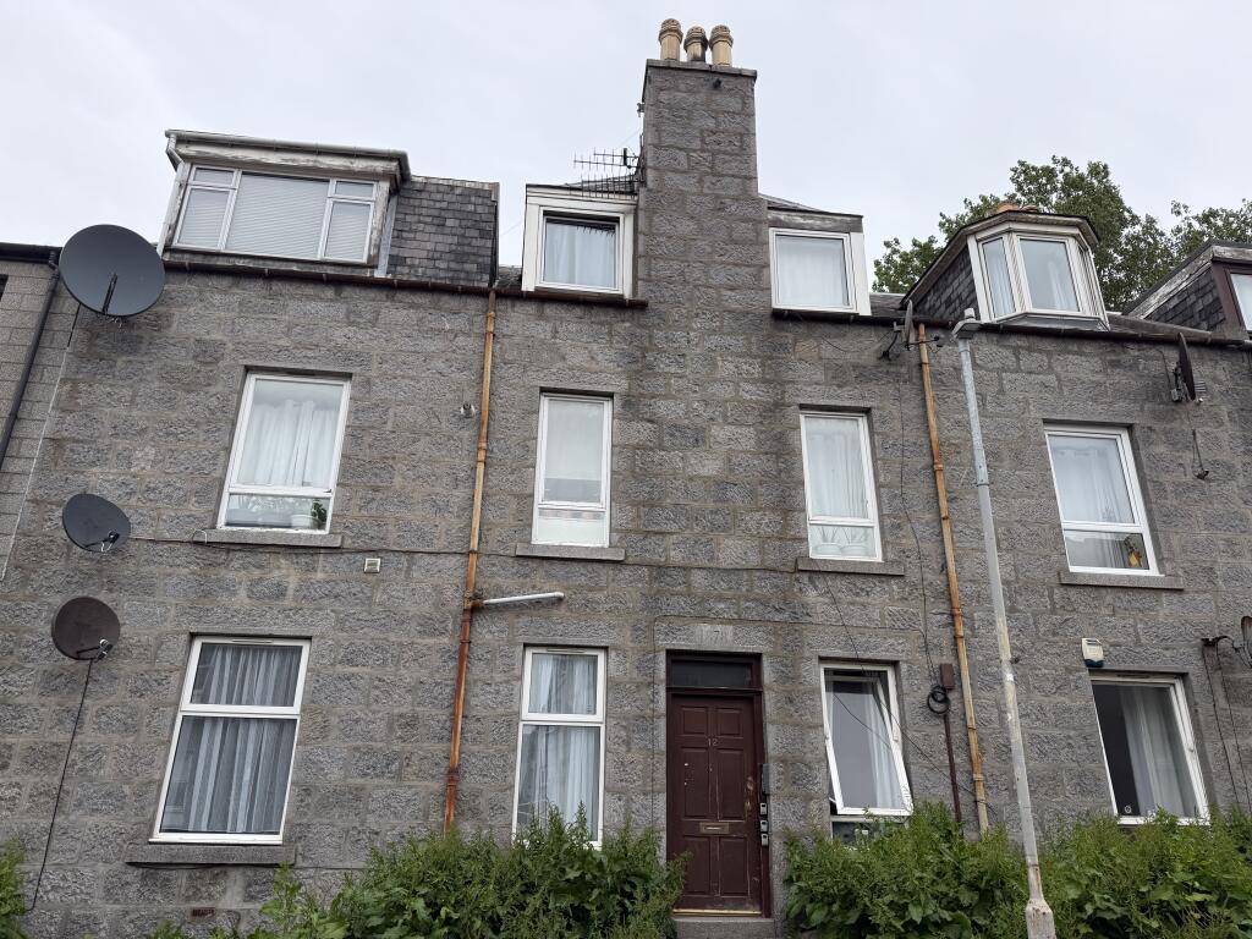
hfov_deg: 71.6
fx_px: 868
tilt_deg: +23.9
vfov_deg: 56.8
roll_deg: -0.9
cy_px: 470
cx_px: 626
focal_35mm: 24
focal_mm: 6.76
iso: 100
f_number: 1.78
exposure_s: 1/2110
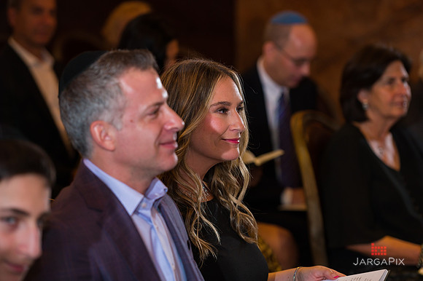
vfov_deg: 9.6
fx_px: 1682
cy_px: 141
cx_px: 212
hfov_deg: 14.3
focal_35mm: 143
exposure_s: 1/200
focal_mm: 140
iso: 1000
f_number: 4
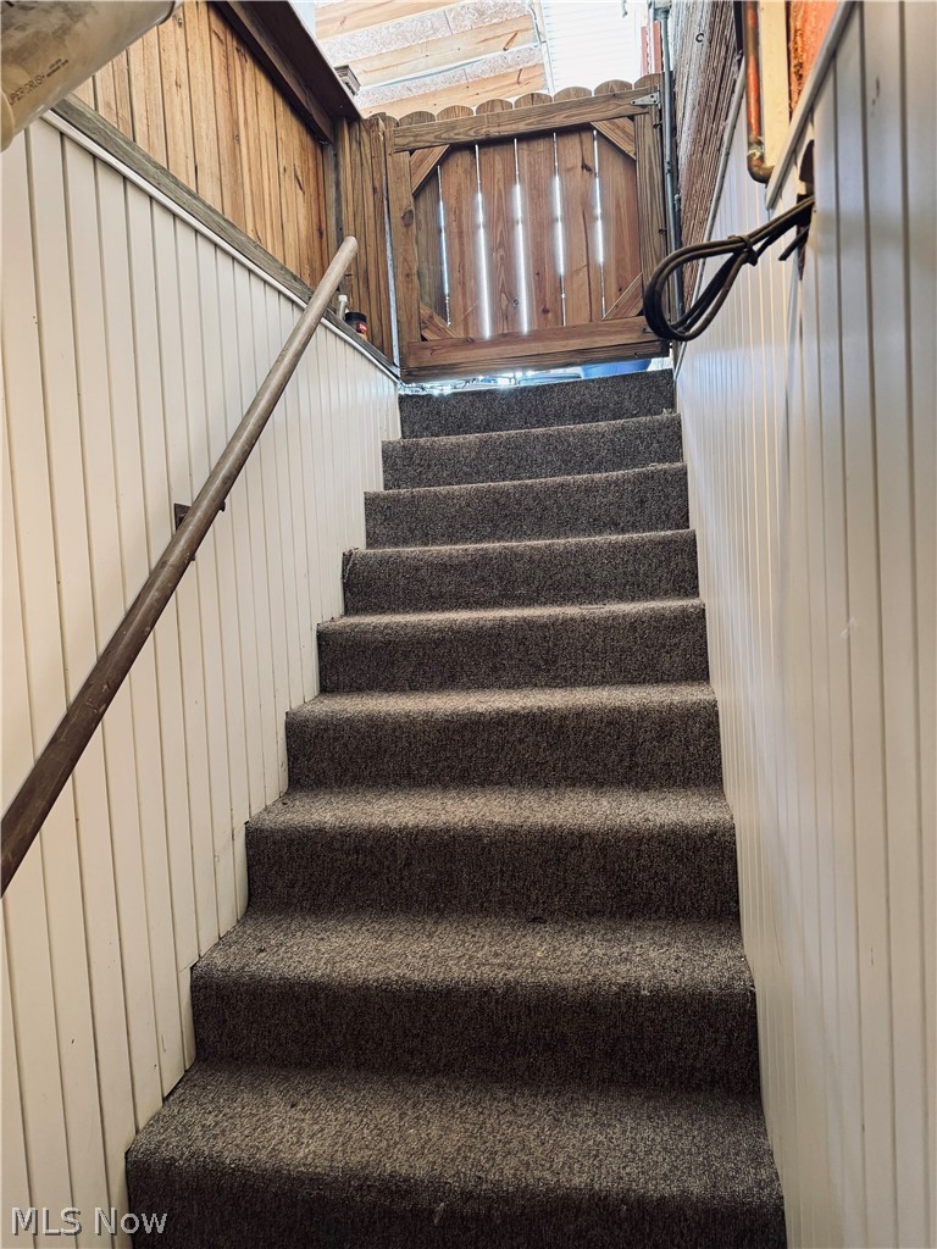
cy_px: 624
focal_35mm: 24
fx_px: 866
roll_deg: +3.6
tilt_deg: -3.4
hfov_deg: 56.8
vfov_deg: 71.6
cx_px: 468
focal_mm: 6.76
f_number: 1.78
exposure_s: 1/60
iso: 400
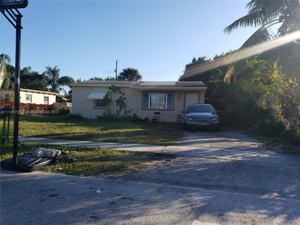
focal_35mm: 26
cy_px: 112
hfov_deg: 67.3
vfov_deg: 53.1
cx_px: 150
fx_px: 225
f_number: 2.4
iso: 50
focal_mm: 4.3
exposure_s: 1/992
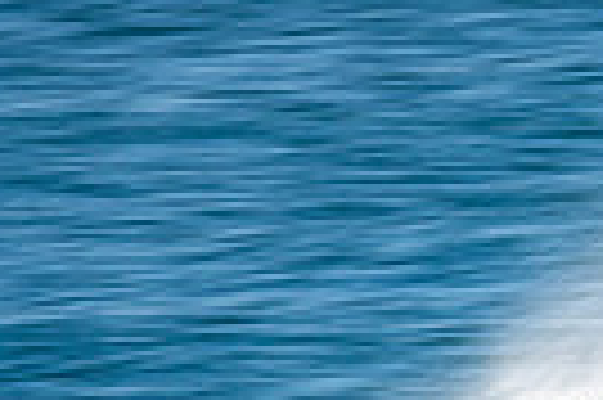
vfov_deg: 0.4
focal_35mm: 3257
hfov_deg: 0.6
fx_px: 54488
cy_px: 757
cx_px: 1292
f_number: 25
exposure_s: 1/30
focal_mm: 500
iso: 100
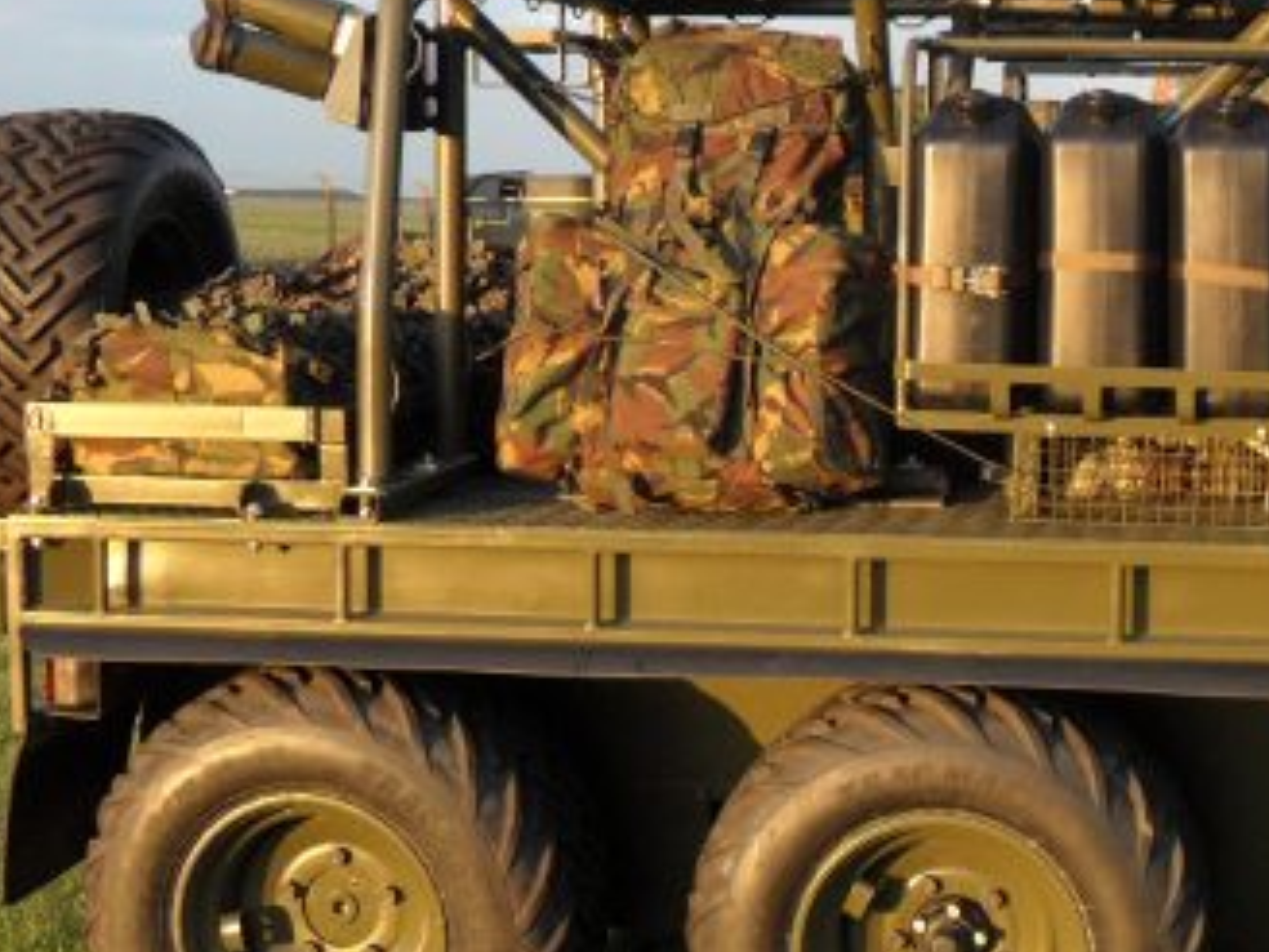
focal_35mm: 71
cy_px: 408
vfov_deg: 20.7
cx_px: 1114
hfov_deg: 26.6
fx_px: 2603
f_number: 2.8
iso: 100
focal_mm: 6.2
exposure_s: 1/180
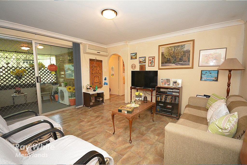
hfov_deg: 100.3
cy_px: 82
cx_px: 124
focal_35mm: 15
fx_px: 103
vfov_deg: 77.5
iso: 220
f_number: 4
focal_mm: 10
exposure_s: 1/60
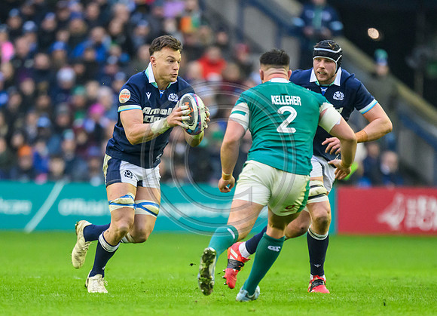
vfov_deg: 1.5
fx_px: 11983
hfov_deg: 2.1
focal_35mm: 962
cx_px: 170
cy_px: 244
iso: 5000
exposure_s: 1/1250
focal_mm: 560
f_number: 4
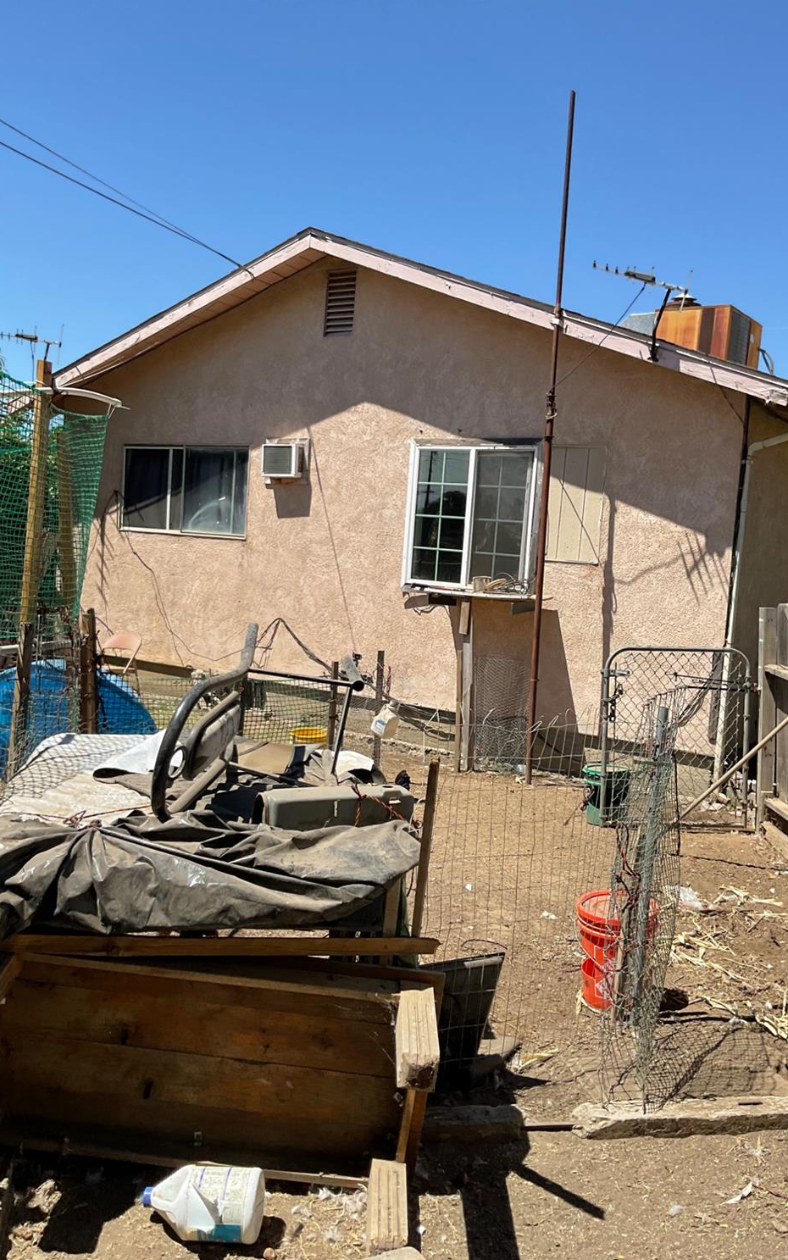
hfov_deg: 40.6
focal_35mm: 31
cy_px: 630
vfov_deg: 61.2
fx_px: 1065
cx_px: 432
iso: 16
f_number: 1.8
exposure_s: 1/1675
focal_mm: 3
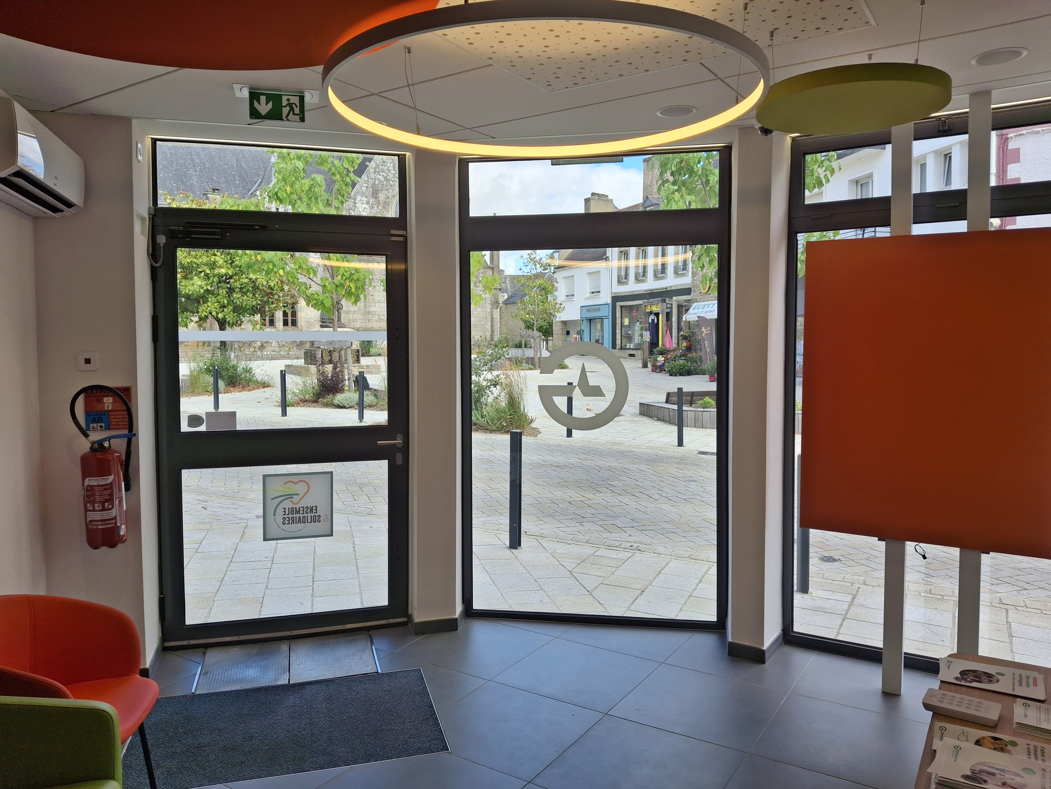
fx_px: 759
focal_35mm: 25
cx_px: 526
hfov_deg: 69.4
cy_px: 394
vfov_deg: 54.9
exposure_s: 1/389
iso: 25
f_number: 1.8
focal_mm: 4.69
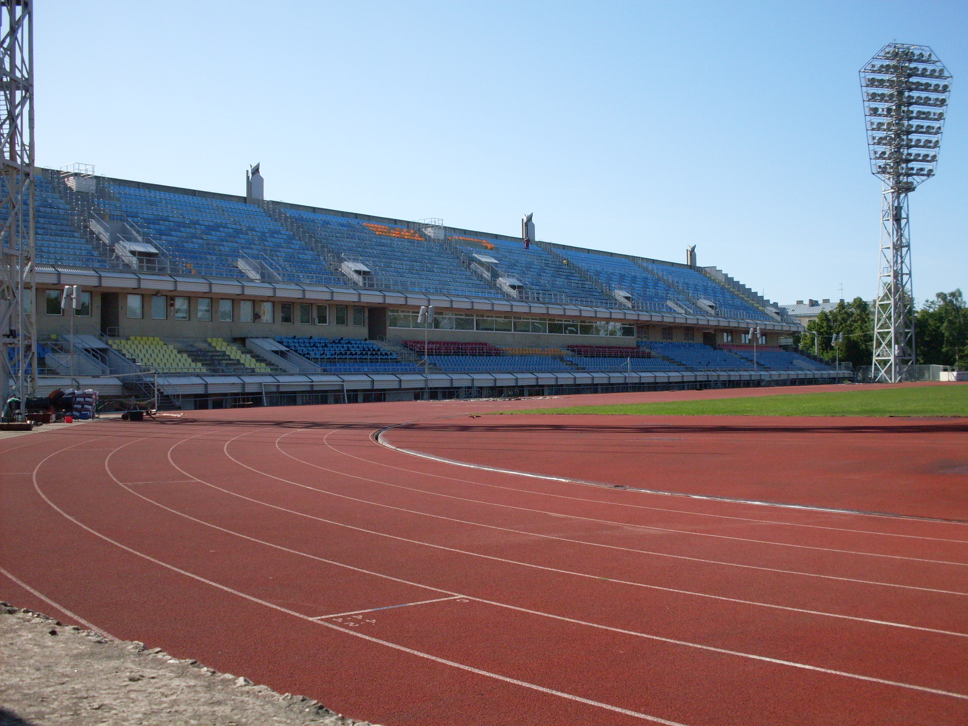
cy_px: 363
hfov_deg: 49.0
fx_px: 1063
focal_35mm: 38
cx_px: 484
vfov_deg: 37.7
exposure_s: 1/180
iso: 80
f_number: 8.4
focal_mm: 6.3
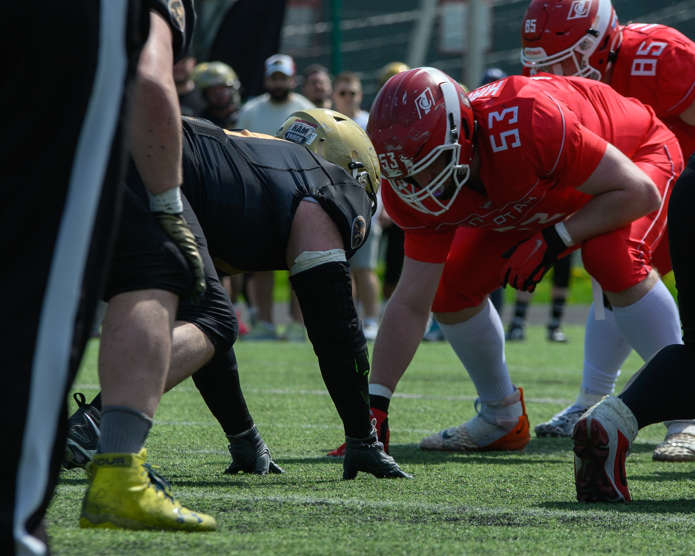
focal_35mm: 357
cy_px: 249
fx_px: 7339
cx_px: 341
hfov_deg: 5.4
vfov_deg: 4.3
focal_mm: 160
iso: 200
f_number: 5.6
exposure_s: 1/2000
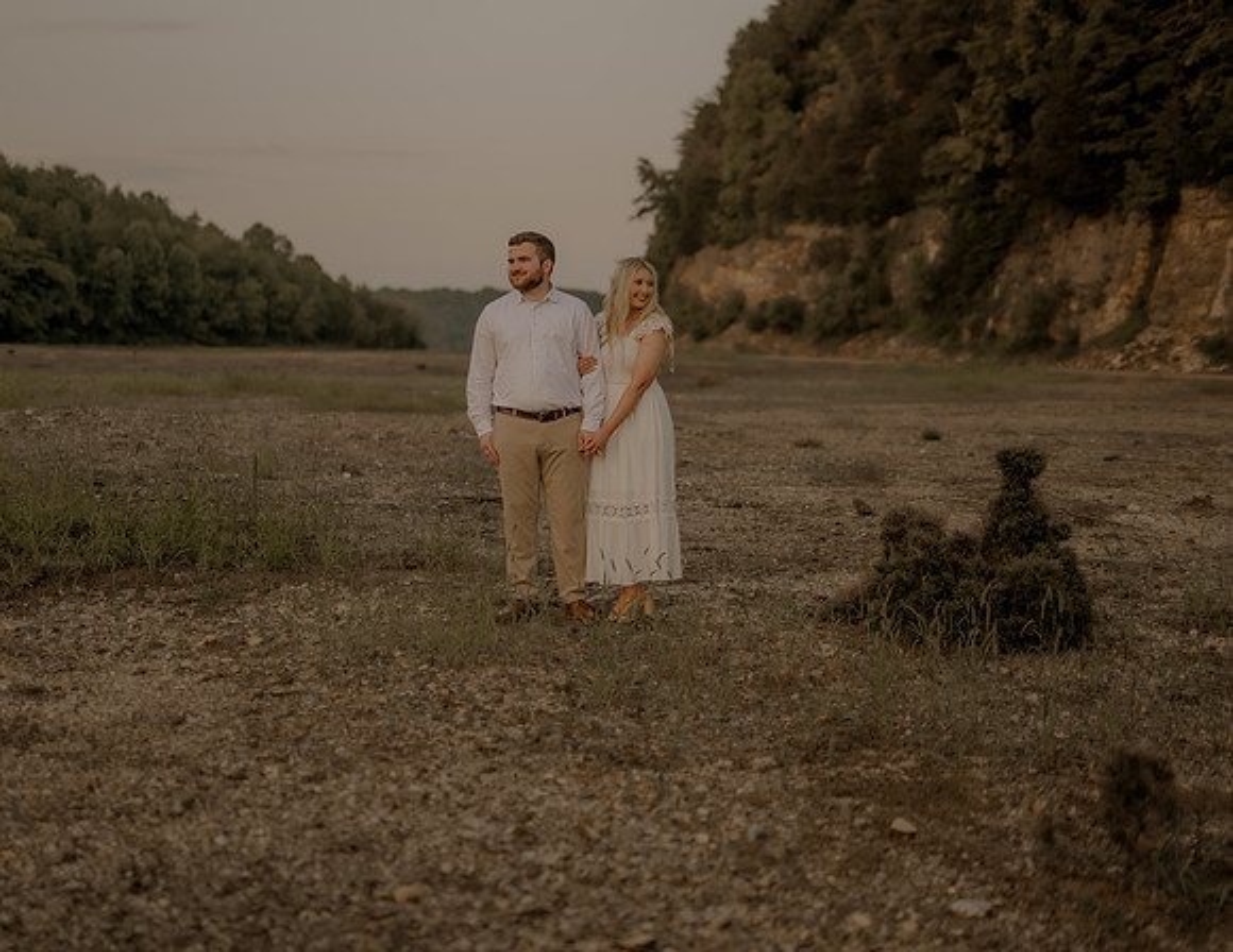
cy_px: 475
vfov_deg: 26.4
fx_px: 2028
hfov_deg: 33.8
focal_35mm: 56
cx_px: 573
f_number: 2.2
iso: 200
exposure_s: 1/1000
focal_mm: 50
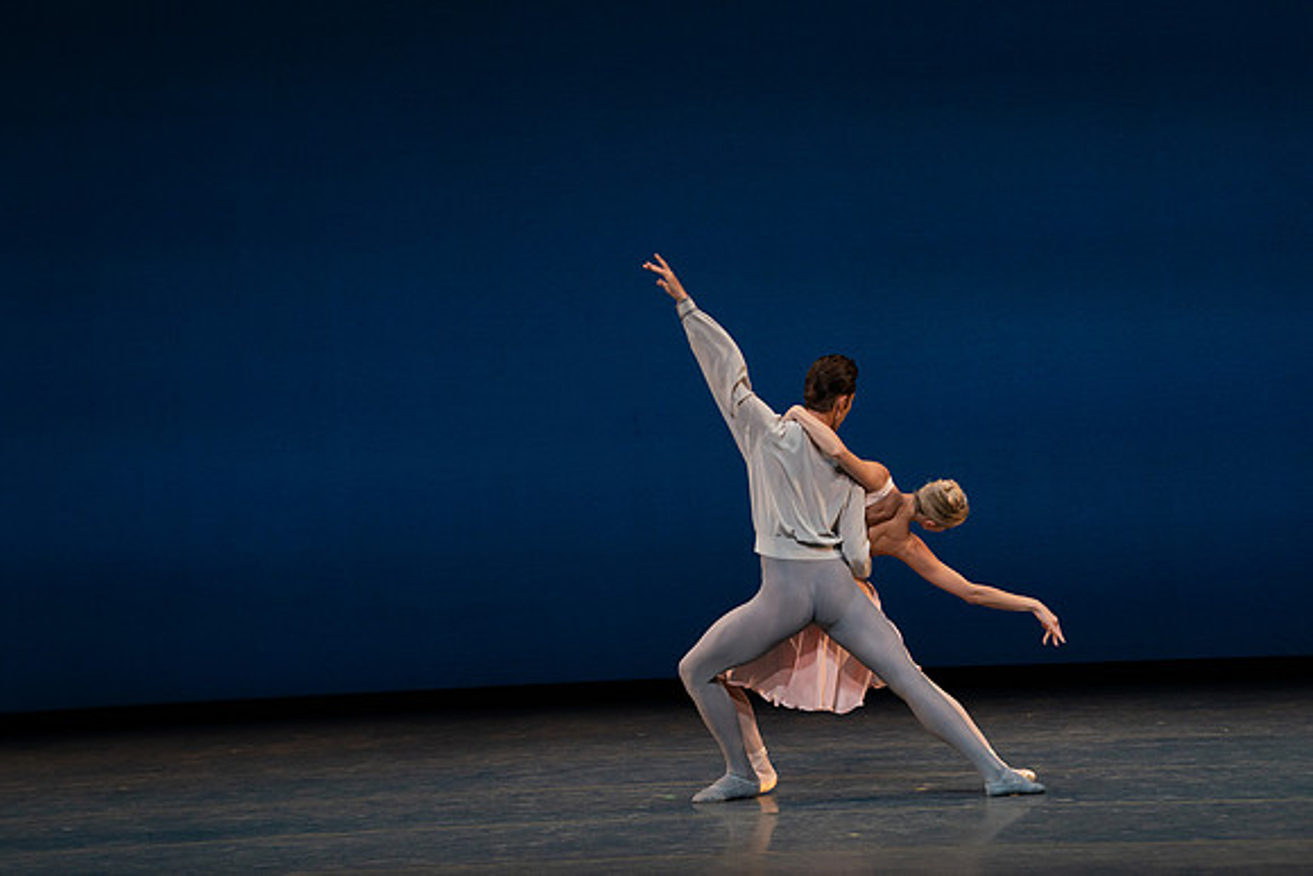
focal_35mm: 200
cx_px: 656
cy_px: 438
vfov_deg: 6.9
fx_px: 7296
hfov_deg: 10.3
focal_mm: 200
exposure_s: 1/500
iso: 3200
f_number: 8
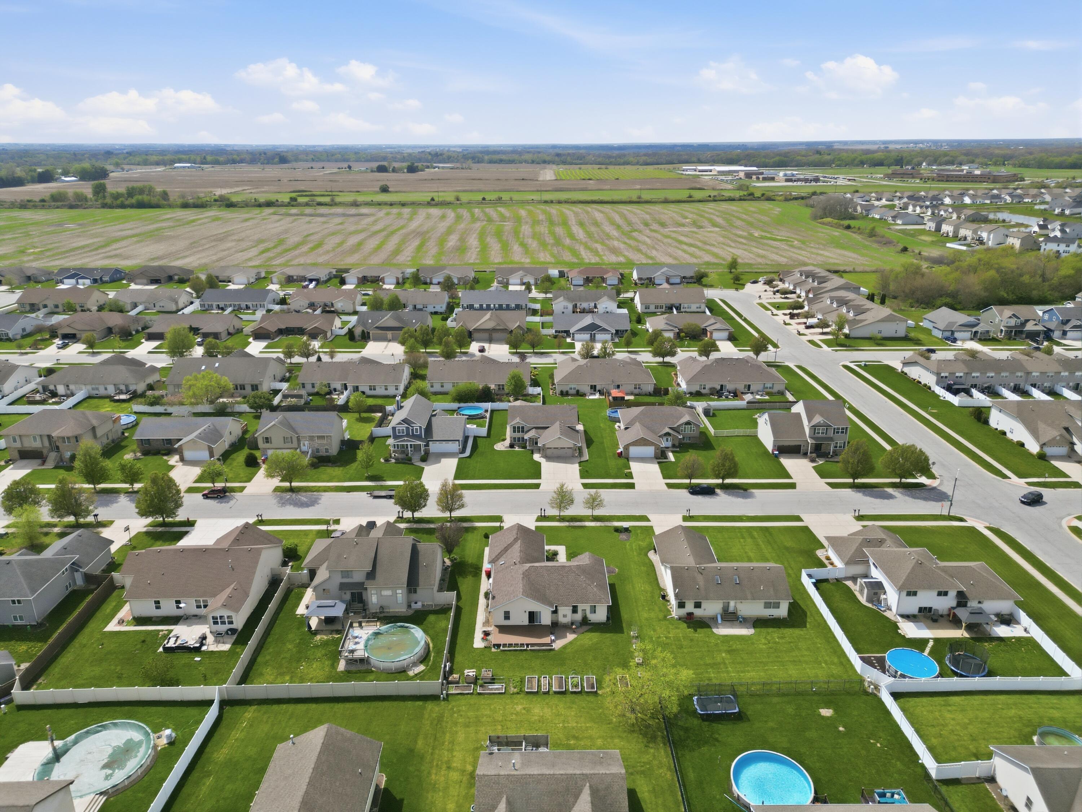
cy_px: 406
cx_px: 541
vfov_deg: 56.8
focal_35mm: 24
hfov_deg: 71.6
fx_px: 750
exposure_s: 1/4000
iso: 140
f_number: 1.7
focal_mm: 6.7
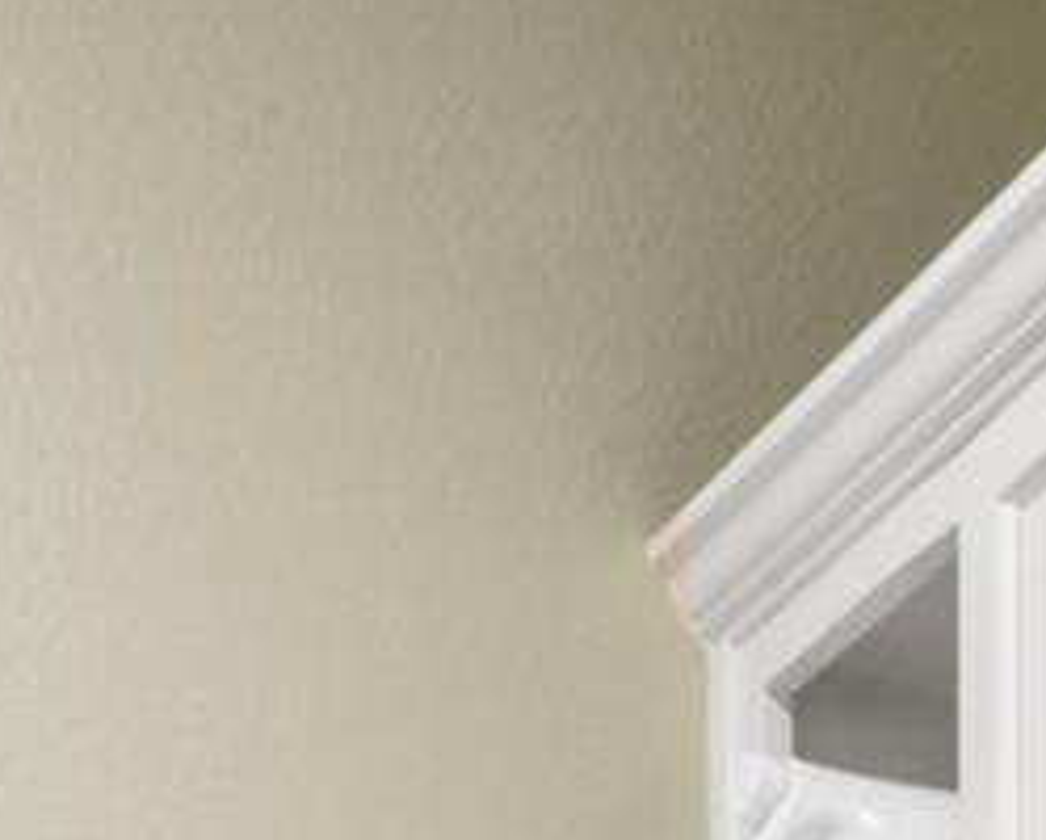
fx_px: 4062
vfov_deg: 9.4
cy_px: 2510
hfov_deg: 14.3
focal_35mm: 131
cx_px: 1214
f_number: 9
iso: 250
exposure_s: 6
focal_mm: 17
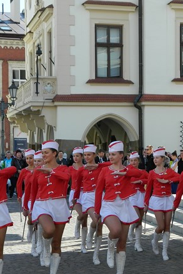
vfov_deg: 22.8
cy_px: 172
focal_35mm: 89
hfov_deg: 15.4
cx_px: 106
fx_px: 678
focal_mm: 8.4
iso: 80
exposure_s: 1/400
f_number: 3.6
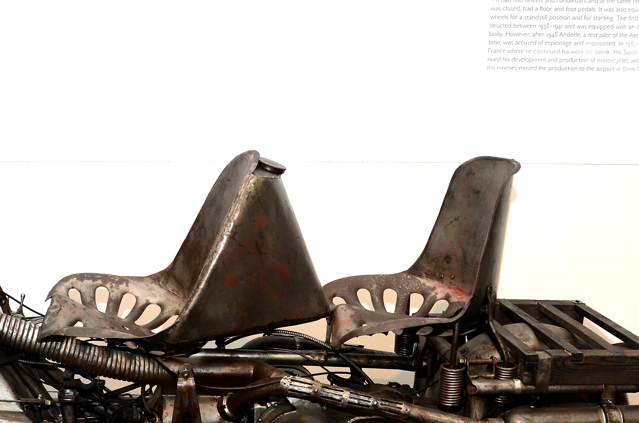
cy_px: 348
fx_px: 1063
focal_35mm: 60
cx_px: 191
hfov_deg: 33.0
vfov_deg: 22.2
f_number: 7.1
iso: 800
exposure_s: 1/60
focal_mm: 20
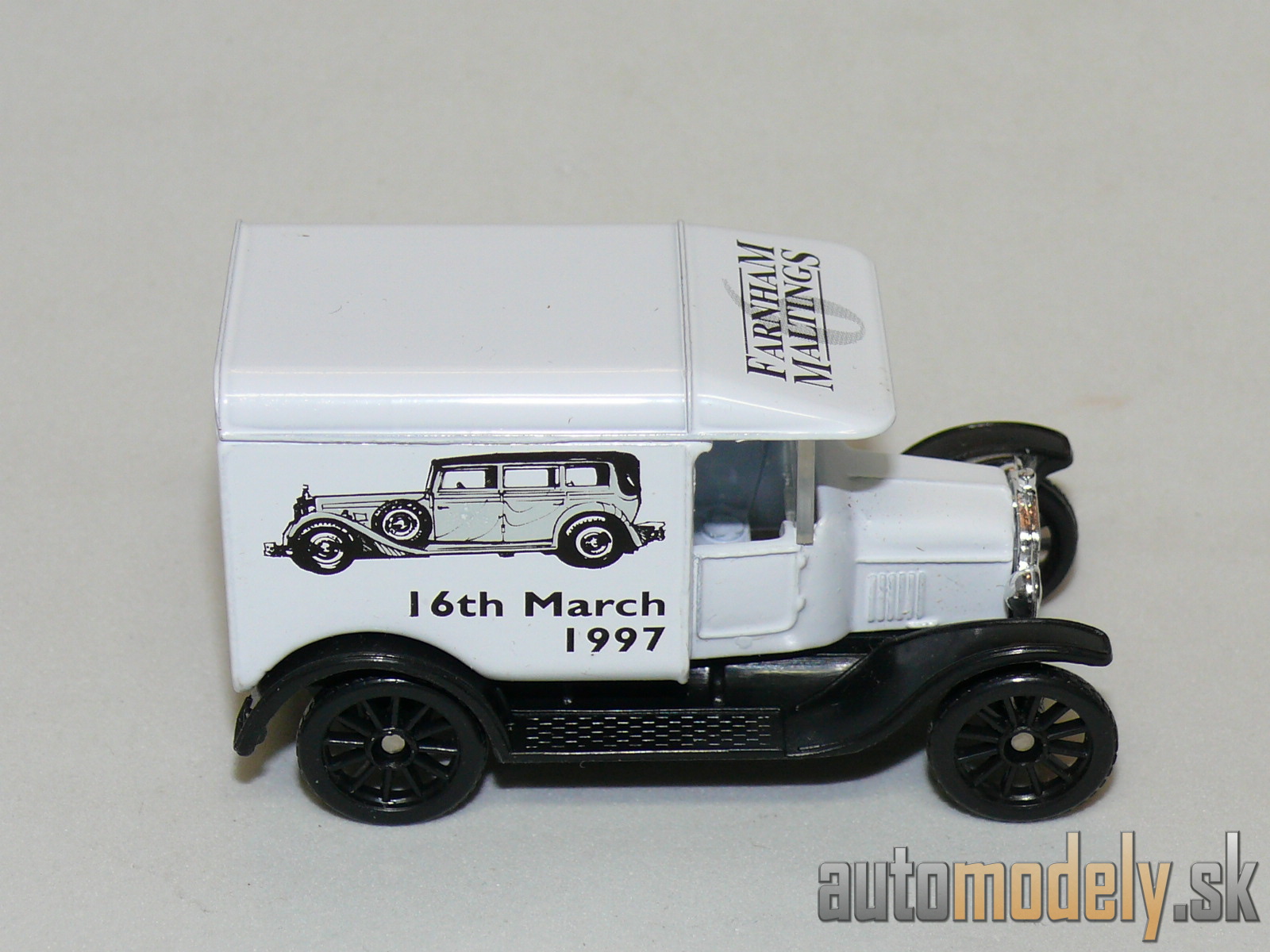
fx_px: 4036
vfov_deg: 13.5
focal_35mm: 110
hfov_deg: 17.9
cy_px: 476
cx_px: 635
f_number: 4
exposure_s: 1/30
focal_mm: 13.9
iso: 100
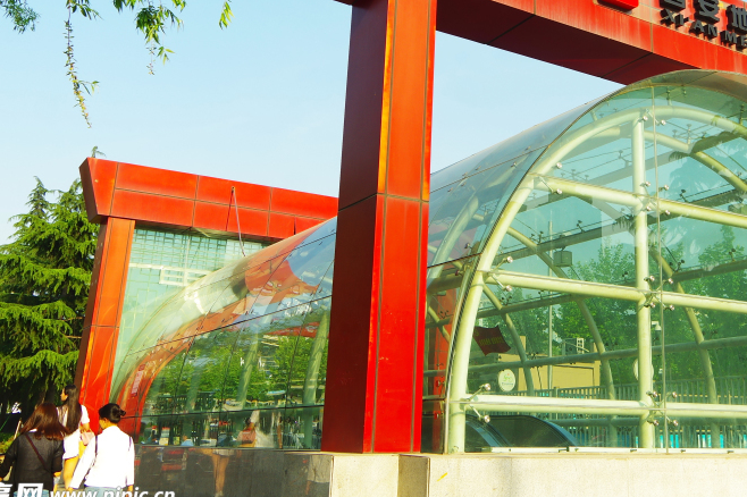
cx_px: 517
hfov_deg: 45.5
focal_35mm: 42
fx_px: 871
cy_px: 129
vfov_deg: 31.3
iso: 100
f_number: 6.3
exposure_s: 1/200
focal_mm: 18
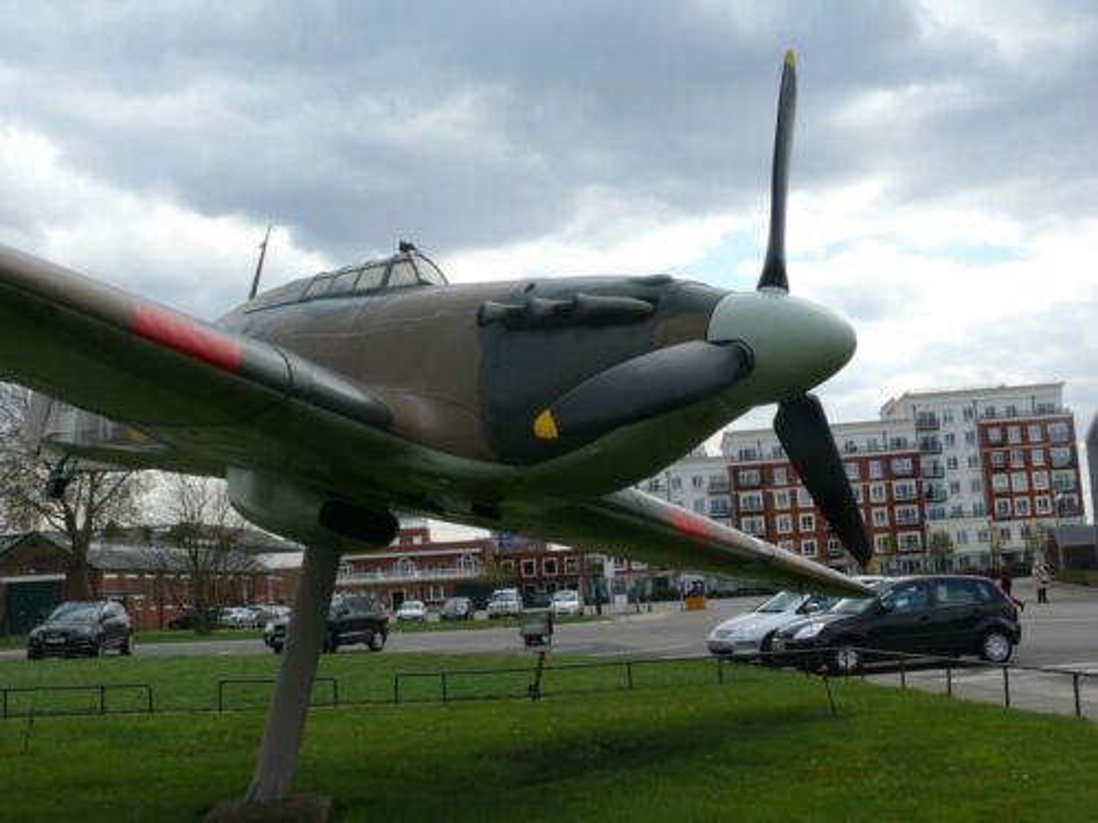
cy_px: 412
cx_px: 549
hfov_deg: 52.6
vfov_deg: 40.7
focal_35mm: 35
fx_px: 1110
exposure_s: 1/400
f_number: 5.6
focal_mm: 7.4
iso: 100
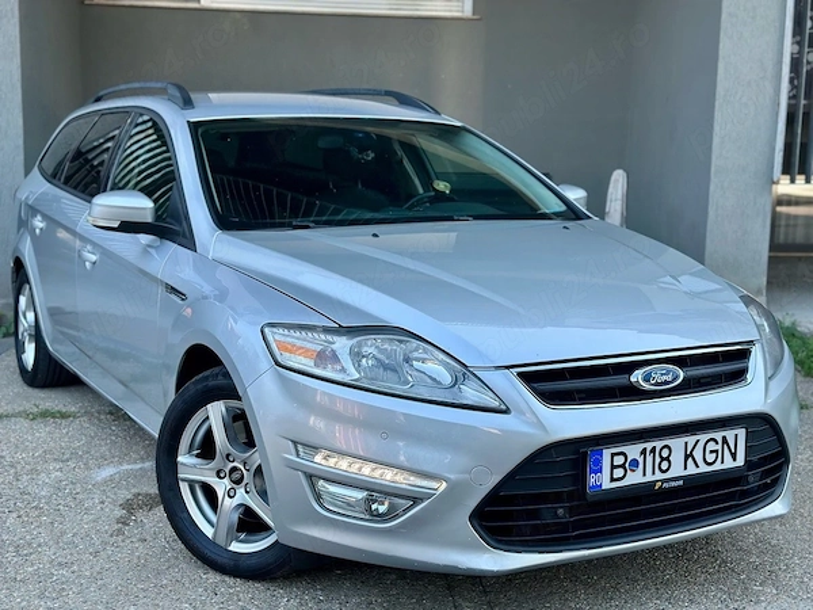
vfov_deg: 30.3
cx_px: 406
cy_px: 305
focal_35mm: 48
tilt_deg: -8.4
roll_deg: -0.9
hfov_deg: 39.7
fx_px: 1127
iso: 80
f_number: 1.78
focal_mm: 6.86
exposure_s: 1/659
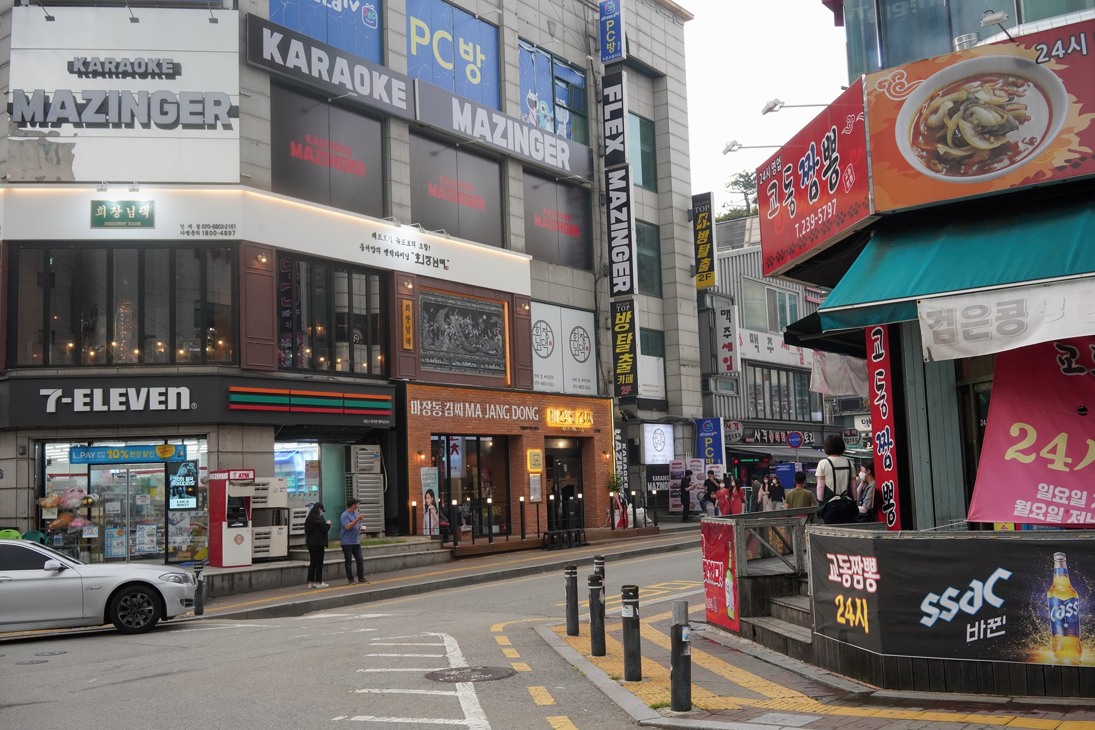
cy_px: 365
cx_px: 548
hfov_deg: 54.4
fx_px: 1065
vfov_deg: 37.9
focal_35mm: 35
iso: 1600
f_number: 11
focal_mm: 35
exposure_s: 1/100
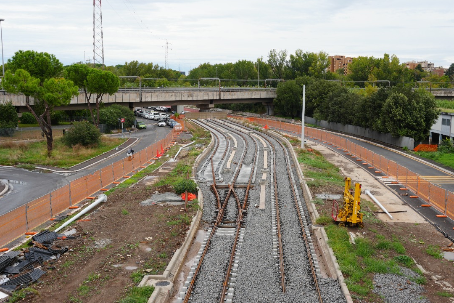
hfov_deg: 48.4
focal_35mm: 40
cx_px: 241
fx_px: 504
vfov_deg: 33.4
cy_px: 149
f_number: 8
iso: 100
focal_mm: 24
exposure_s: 1/100
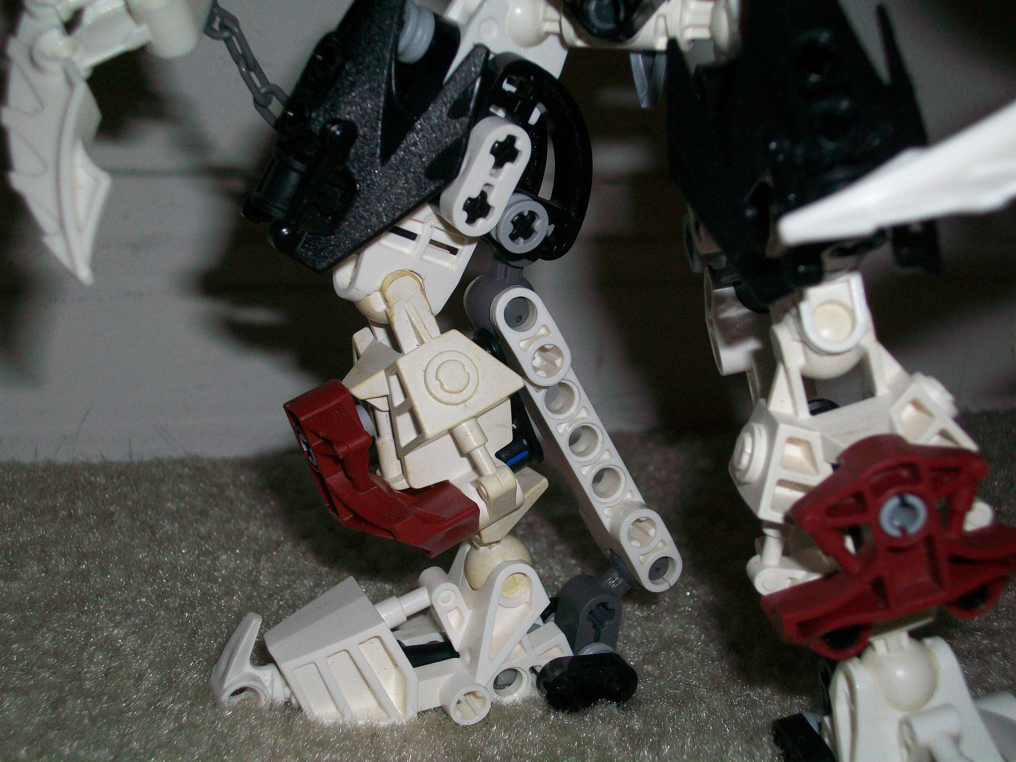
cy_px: 381
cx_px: 508
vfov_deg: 29.1
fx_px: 1468
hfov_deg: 38.2
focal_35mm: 50
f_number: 3.6
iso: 120
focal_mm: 8.8
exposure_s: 1/80
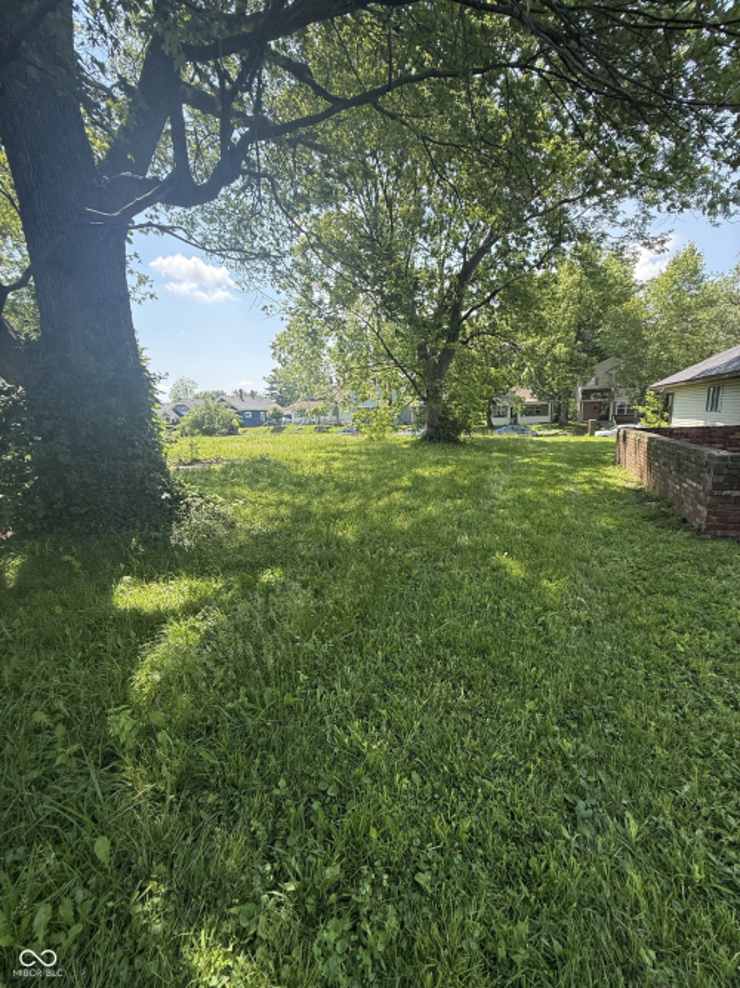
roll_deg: +2.5
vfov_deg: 102.1
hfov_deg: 85.7
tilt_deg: -11.3
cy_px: 494
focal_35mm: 14
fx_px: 399
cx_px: 370
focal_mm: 2.22
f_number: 2.2
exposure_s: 1/518
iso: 64
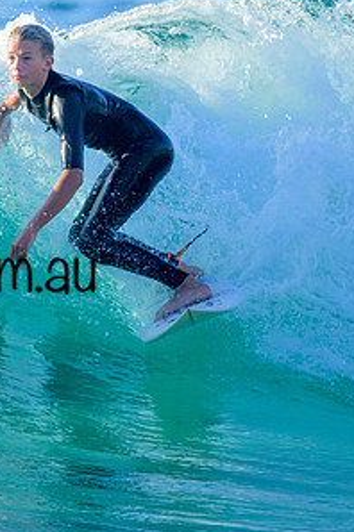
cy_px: 235
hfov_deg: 0.7
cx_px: -86
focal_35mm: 1960
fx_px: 28975
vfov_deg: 1.1
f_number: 6.3
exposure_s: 1/2500
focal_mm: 800
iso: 900
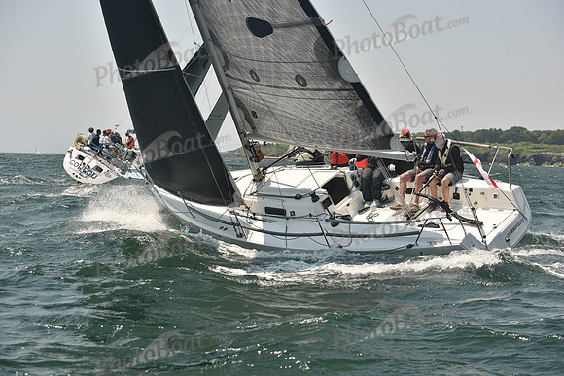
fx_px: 1097
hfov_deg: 28.8
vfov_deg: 19.5
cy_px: 188
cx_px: 282
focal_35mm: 70
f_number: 6.3
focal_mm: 70
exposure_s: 1/640
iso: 250
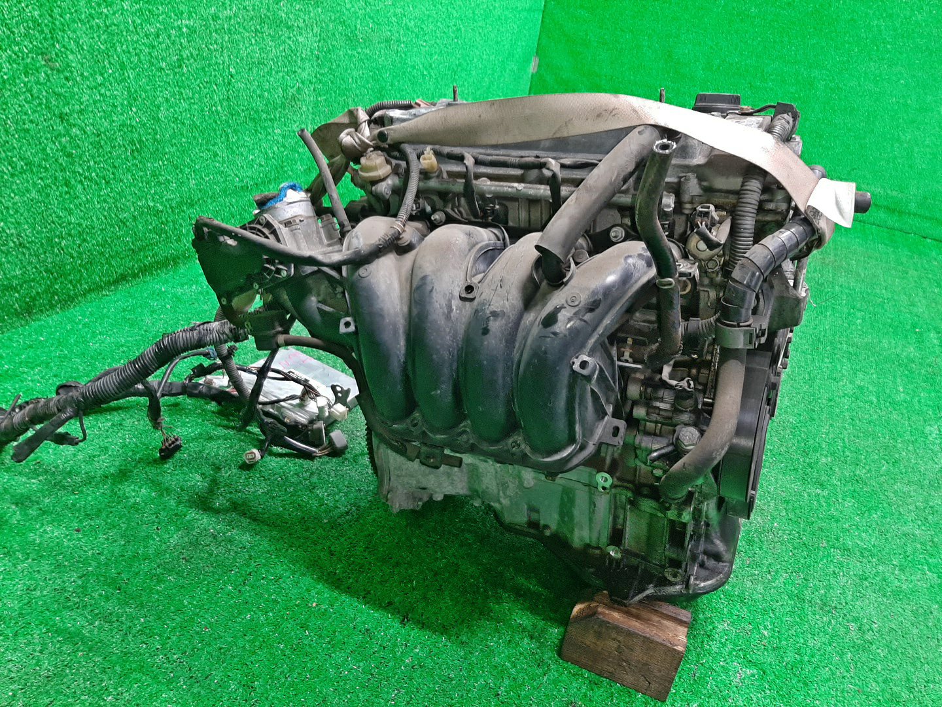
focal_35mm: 26
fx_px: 708
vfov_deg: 53.1
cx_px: 471
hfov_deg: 67.3
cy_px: 354
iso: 167
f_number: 1.7
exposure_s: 1/33
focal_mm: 3.93
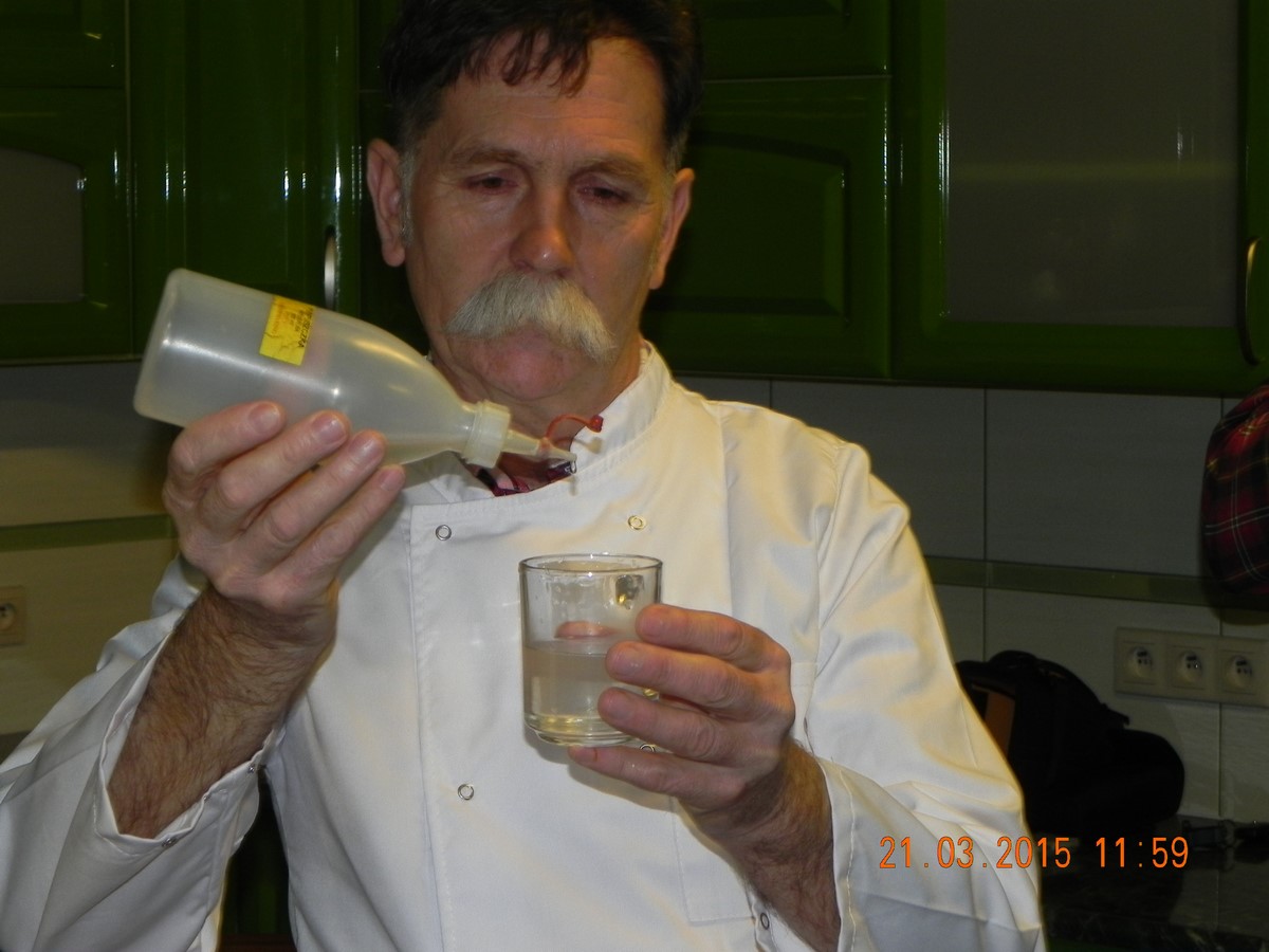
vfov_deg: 14.1
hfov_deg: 18.7
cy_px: 476
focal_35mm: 105
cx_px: 634
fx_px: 3849
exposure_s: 1/30
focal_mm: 18.8
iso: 200
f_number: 4
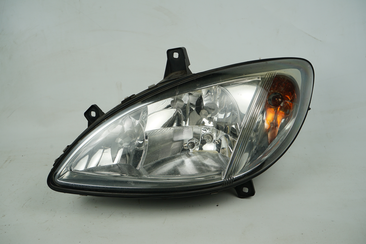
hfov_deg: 51.9
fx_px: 376
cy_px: 122
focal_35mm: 37
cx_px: 183
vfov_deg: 35.9
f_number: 9
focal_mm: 37
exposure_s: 1/200
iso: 200
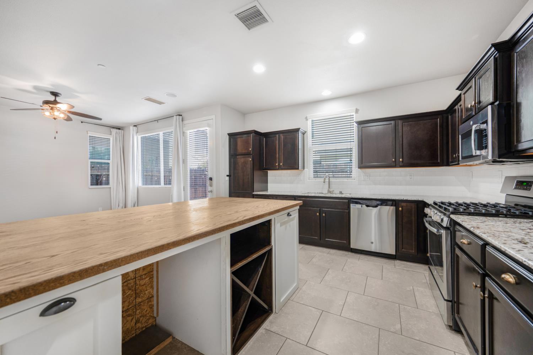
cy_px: 178
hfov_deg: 104.3
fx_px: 207
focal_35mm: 14
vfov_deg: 81.1
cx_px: 266
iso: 450
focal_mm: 14
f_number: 4
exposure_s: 1/15
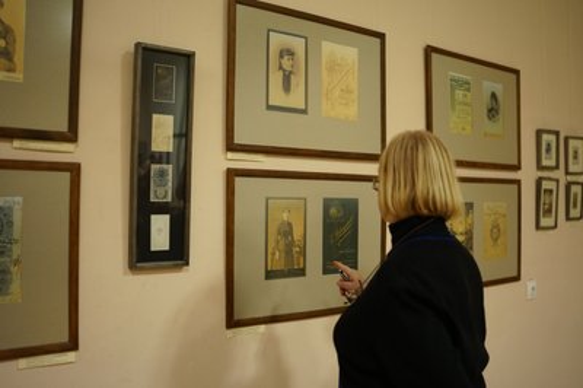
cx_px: 292
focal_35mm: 35
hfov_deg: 54.5
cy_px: 194
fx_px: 566
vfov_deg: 37.8
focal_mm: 35
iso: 1250
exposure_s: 1/125
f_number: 1.4
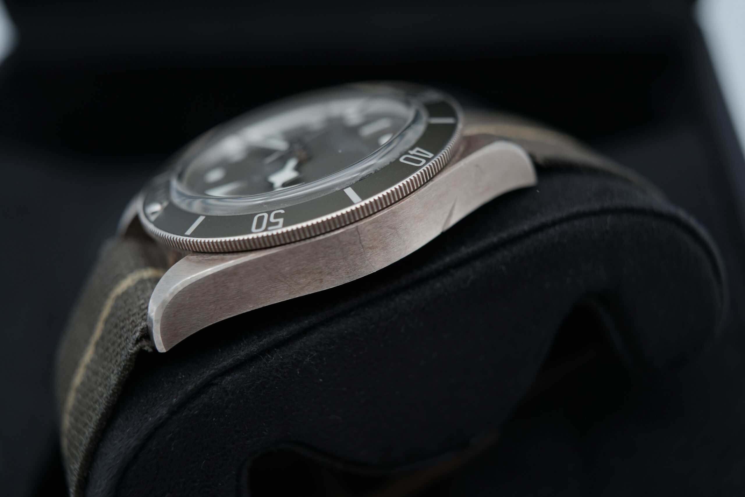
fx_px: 724
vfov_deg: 37.9
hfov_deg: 54.4
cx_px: 372
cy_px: 248
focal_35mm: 35
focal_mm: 35
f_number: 5
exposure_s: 1/250
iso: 400
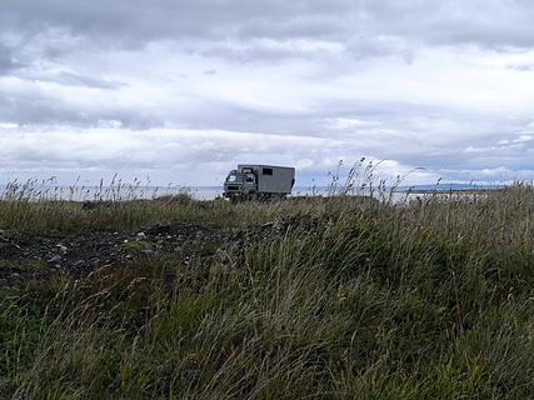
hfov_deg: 41.2
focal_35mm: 46
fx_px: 709
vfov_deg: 31.5
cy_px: 200
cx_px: 267
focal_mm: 6.14
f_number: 1.65
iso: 50
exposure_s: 1/540
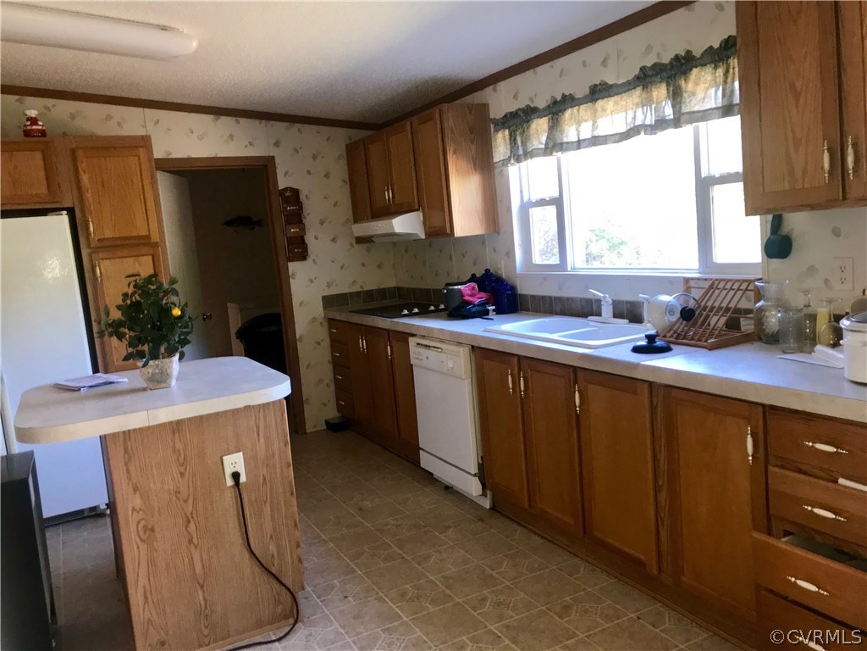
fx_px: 701
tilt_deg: -8.6
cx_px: 434
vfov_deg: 49.7
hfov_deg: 63.4
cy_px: 326
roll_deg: +5.2
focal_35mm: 28
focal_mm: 3.99
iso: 50
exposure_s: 1/30
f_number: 1.8
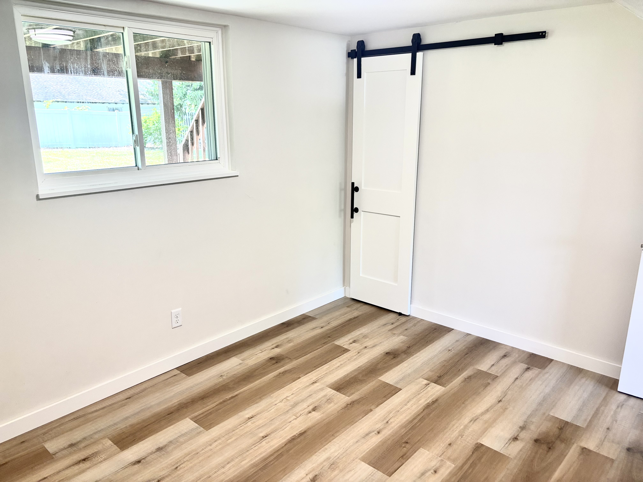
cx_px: 322
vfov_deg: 53.1
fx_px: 483
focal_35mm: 26
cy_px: 241
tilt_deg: -15.0
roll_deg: -0.3
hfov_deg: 67.3
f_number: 1.6
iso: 100
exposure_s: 1/120
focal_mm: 5.96
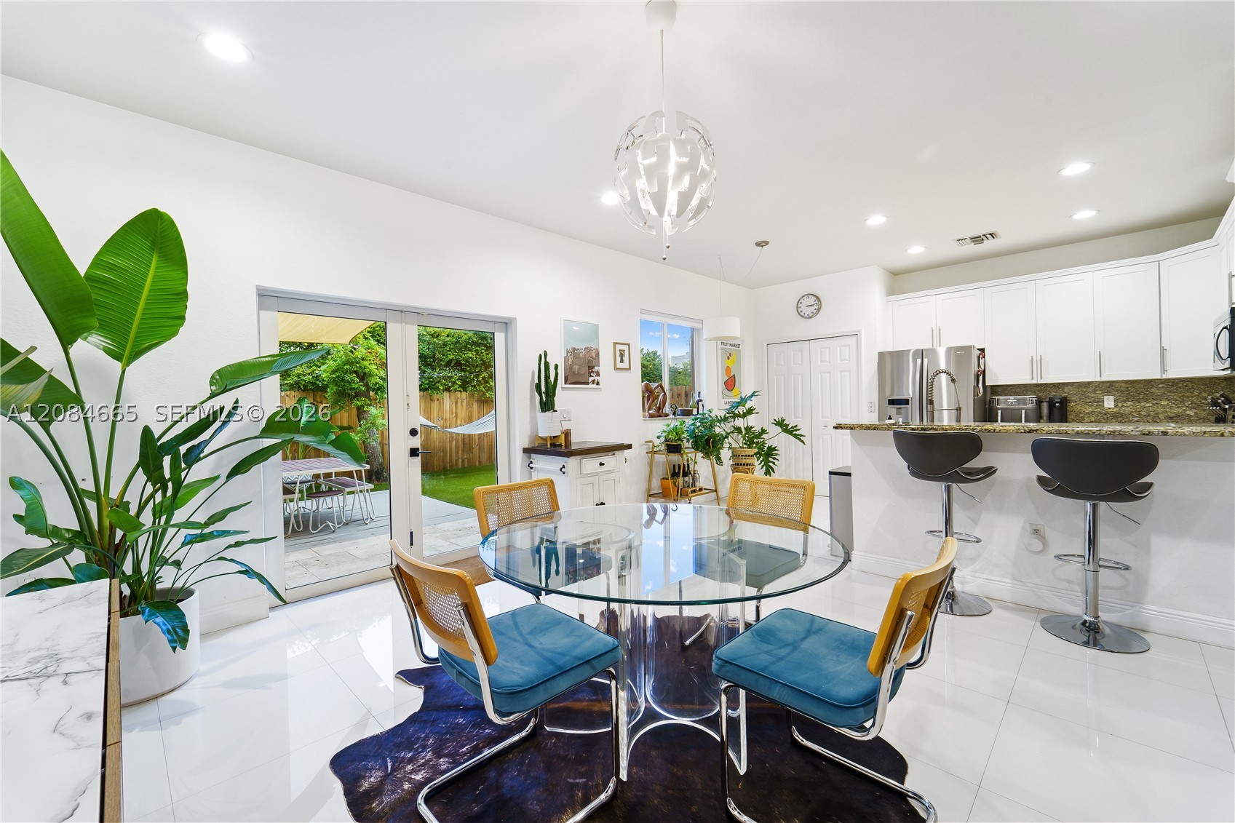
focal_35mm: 14
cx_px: 618
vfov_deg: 81.2
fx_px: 480
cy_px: 412
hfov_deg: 104.3
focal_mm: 14
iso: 640
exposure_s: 1/1.25
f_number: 11
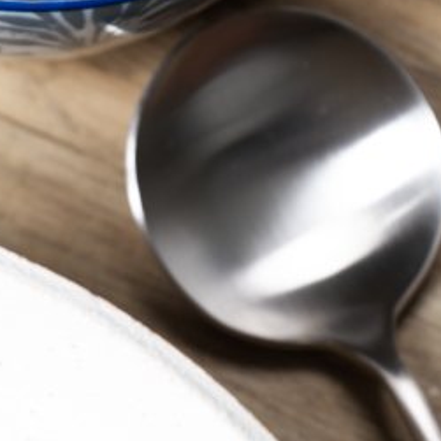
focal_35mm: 284
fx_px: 4093
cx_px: -378
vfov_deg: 6.1
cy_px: 581
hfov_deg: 6.0
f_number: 5
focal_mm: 70
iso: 100
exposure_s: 1/80
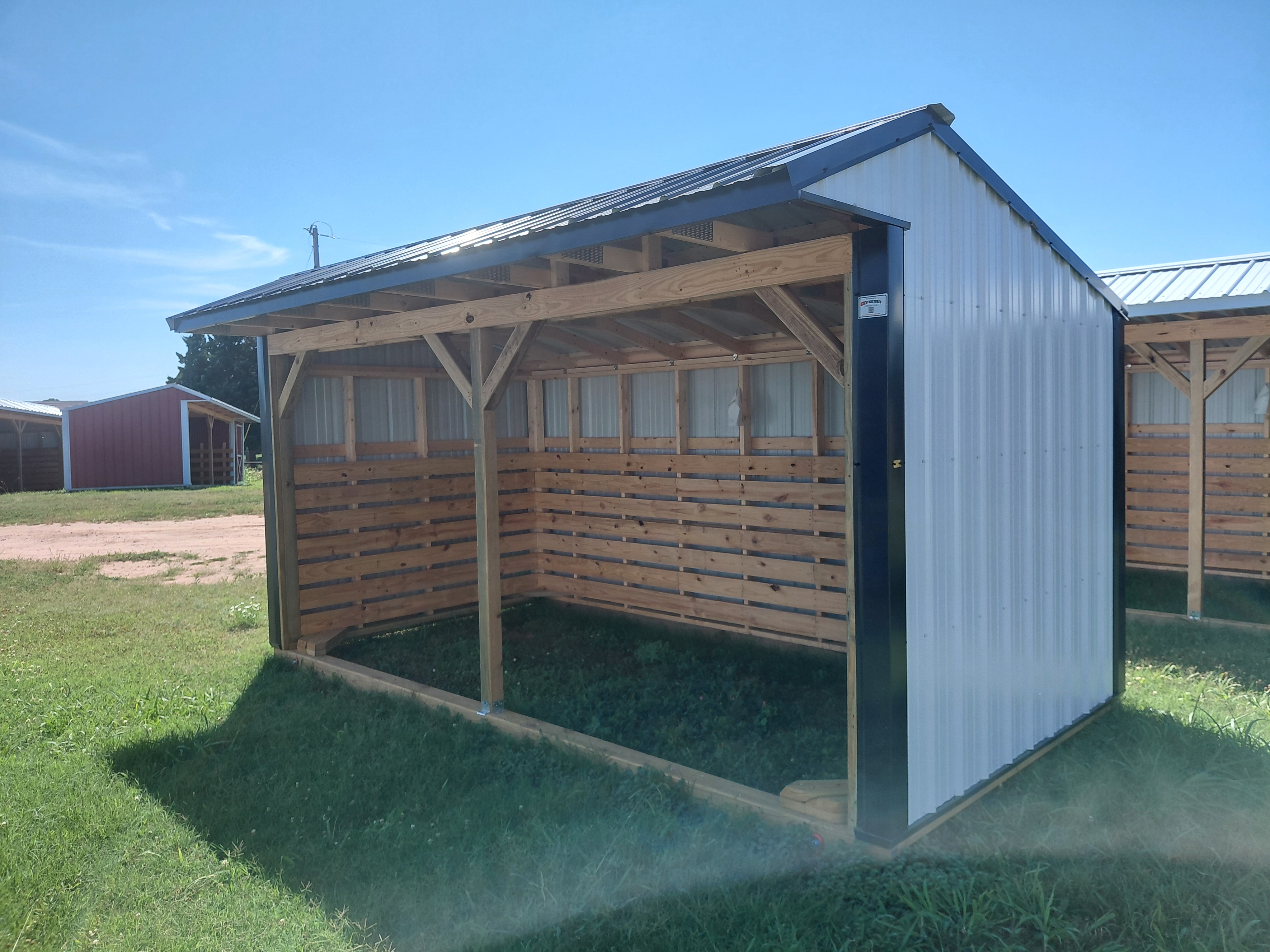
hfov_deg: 69.4
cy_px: 476
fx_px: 917
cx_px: 635
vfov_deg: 54.9
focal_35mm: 25
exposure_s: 1/1552
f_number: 1.8
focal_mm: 4.69
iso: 50
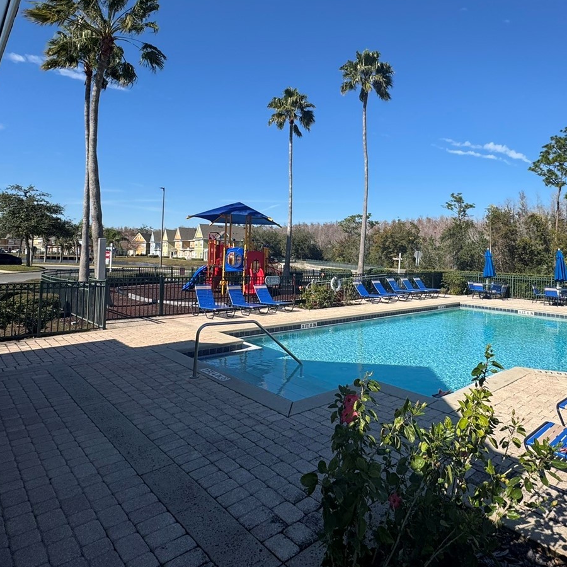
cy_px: 238
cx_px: 336
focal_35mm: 22
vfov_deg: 69.2
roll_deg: -0.2
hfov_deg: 69.0
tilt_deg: +1.1
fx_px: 408
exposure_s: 1/2494
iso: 50
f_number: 2.2
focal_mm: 2.22
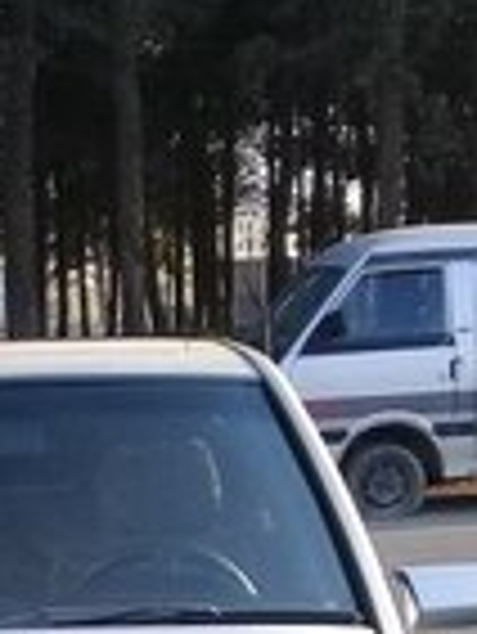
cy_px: 989
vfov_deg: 16.3
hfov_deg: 13.3
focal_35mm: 109
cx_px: -45
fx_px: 2000
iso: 50
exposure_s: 1/323
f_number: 2.2
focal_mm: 3.3
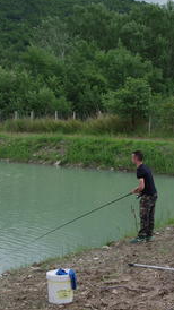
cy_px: 180
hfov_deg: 13.7
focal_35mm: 88
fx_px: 722
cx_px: 112
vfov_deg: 24.2
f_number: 8
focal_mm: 31
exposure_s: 1/400
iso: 400
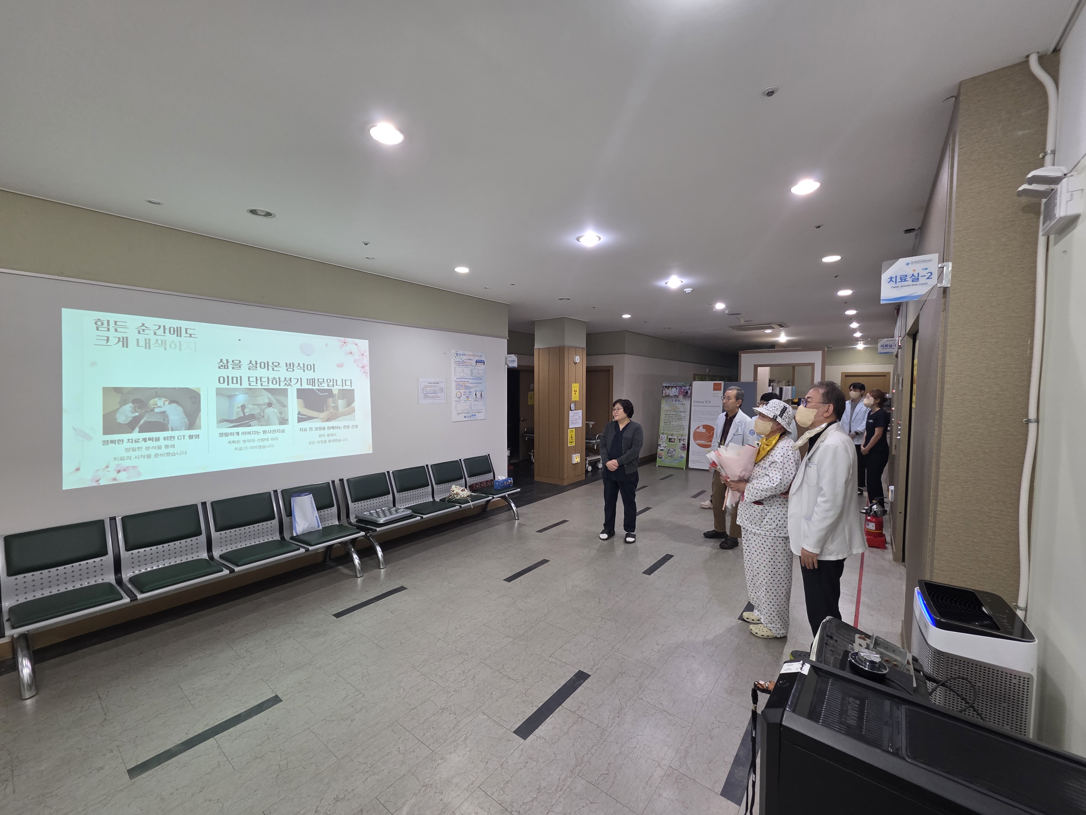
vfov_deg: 89.9
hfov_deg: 106.2
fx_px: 408
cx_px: 543
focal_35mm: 13
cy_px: 408
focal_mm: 2.2
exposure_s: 1/60
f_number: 1.9
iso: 160
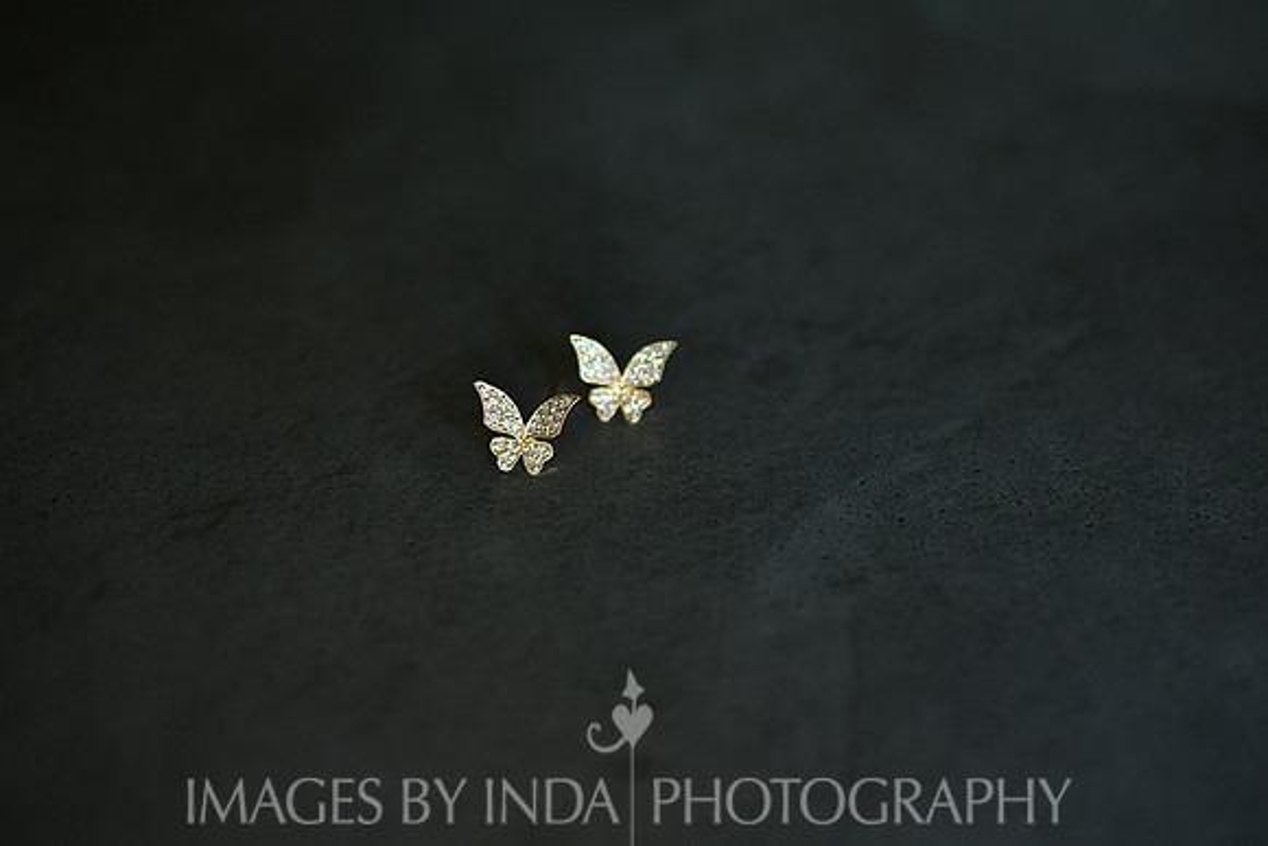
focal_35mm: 60
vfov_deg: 22.6
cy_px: 423
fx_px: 2114
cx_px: 634
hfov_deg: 33.4
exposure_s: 1/320
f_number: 3
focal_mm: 40
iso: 800
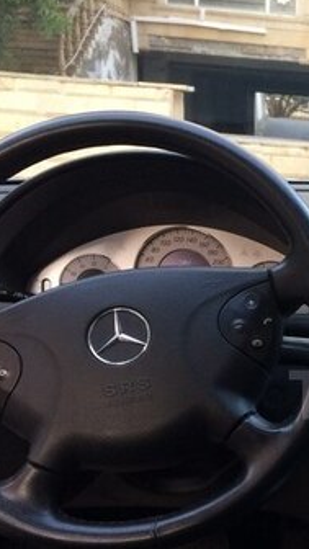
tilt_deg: -15.8
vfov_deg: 33.3
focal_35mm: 62
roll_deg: -4.5
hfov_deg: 17.5
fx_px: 903
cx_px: 456
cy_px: 395
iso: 100
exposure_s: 1/33
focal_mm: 4.15
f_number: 2.2
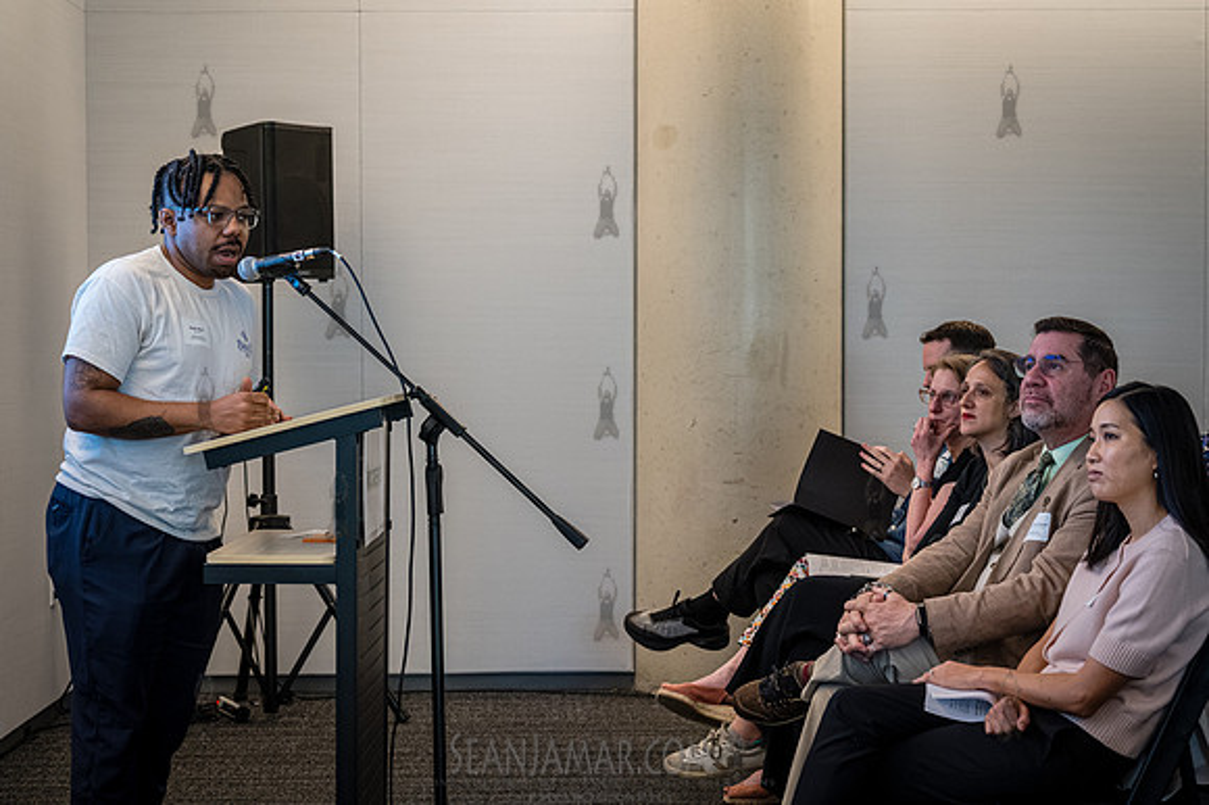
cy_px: 402
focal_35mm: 63
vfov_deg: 21.7
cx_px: 589
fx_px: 2104
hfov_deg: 32.1
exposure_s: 1/250
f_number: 4.5
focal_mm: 60
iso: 5000
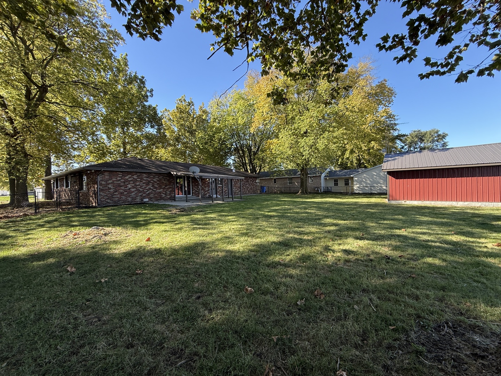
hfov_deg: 102.1
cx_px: 250
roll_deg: +1.5
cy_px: 188
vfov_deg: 85.7
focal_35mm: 14
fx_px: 203
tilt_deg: +0.4
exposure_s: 1/353
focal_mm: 2.22
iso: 64
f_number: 2.2
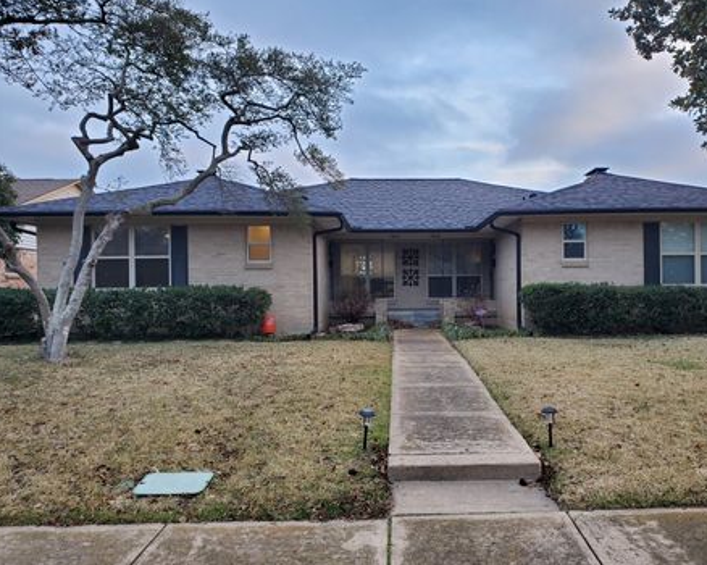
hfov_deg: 60.3
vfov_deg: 49.9
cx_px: 395
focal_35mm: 29
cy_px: 287
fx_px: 607
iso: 80
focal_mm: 4.3
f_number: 2.4
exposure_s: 1/75
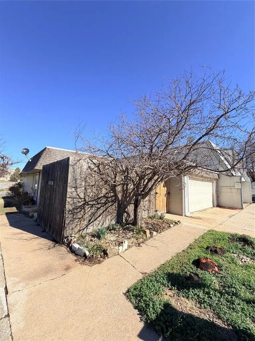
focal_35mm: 14
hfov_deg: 85.7
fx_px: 138
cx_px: 128
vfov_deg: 102.1
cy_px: 170
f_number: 2.2
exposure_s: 1/726
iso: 40
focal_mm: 2.22
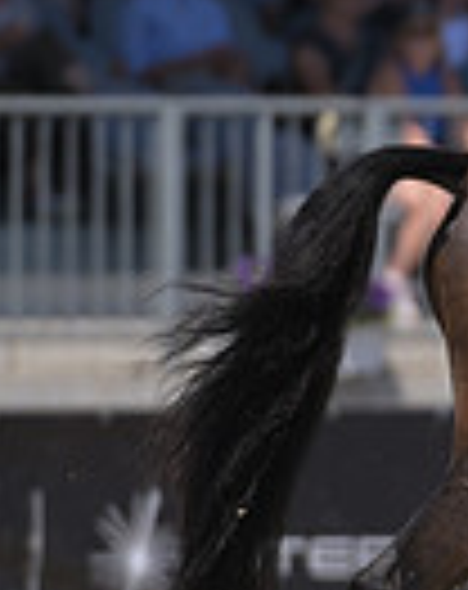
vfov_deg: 1.2
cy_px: 200
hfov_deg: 1.0
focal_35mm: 1585
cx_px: 1112
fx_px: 27571
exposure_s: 1/1250
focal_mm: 380
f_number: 5
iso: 160
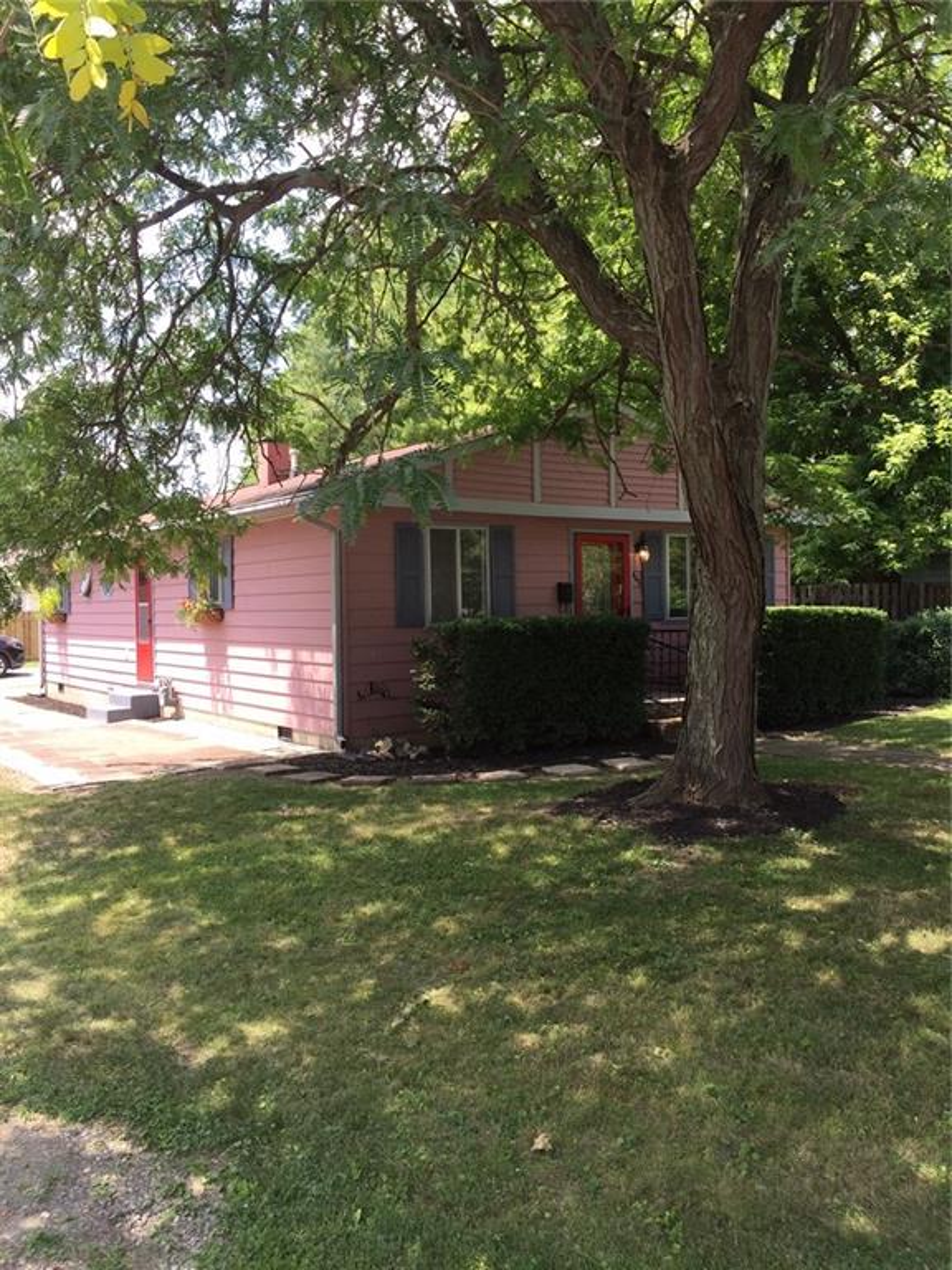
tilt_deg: +0.4
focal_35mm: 29
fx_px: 1063
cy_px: 635
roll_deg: +0.9
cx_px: 476
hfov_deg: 48.2
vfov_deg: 61.7
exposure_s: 1/430
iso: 32
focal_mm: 4.15
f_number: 2.2
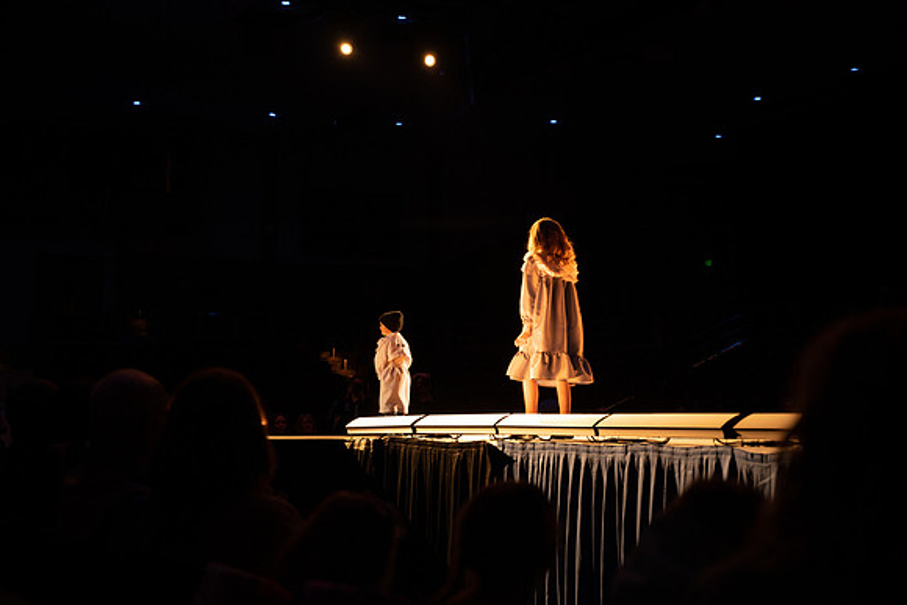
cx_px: 454
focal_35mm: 61
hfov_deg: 32.9
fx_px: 1537
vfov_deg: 22.3
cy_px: 302
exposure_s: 1/200
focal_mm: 61
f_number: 4
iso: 1000
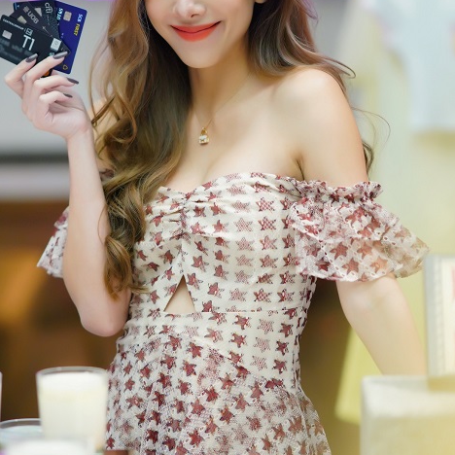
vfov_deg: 11.8
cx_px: 169
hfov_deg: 11.8
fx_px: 2201
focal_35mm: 148
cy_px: 141
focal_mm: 85
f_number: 1.6
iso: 2000
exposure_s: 1/800
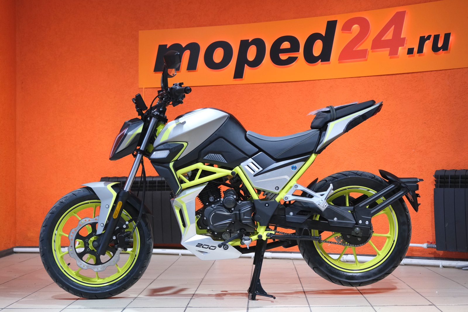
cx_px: 234
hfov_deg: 33.9
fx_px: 767
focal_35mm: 59
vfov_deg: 23.0
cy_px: 156
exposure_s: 1/100
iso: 1600
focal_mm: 39.3
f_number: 4
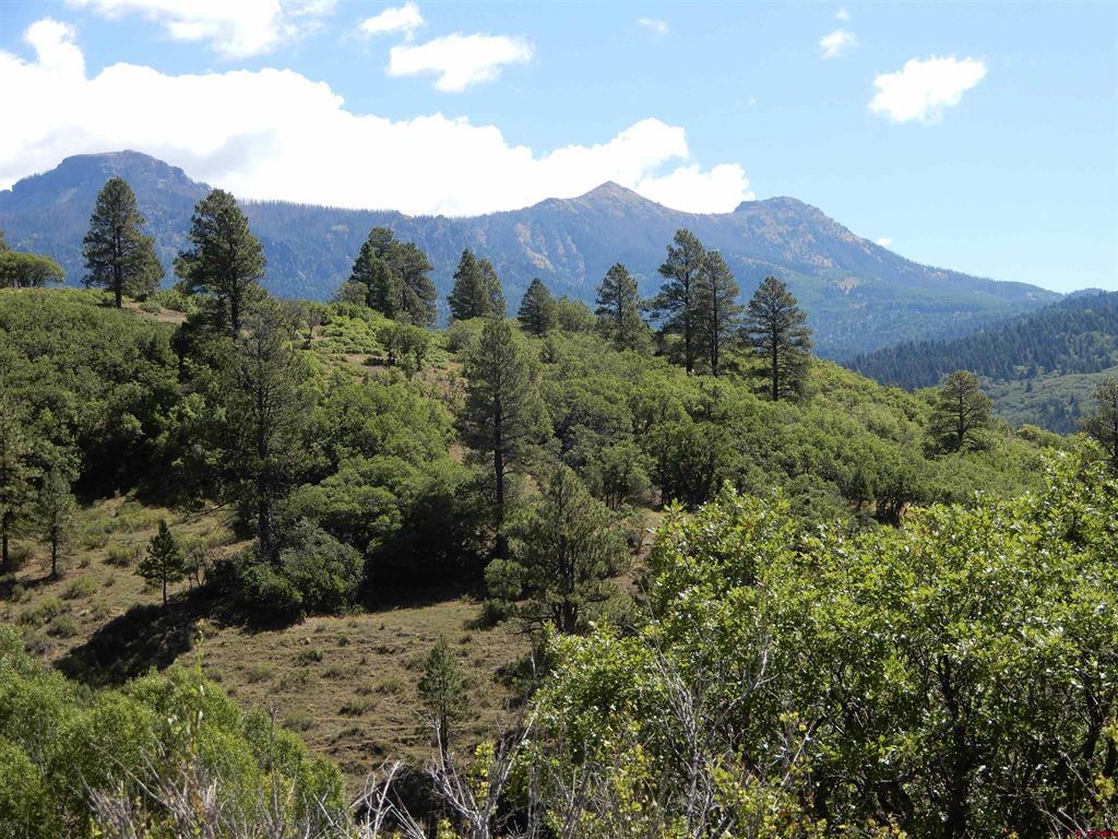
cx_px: 559
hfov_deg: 27.8
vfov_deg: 21.0
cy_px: 420
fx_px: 2261
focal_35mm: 70
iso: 80
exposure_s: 1/400
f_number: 4.5
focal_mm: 12.5
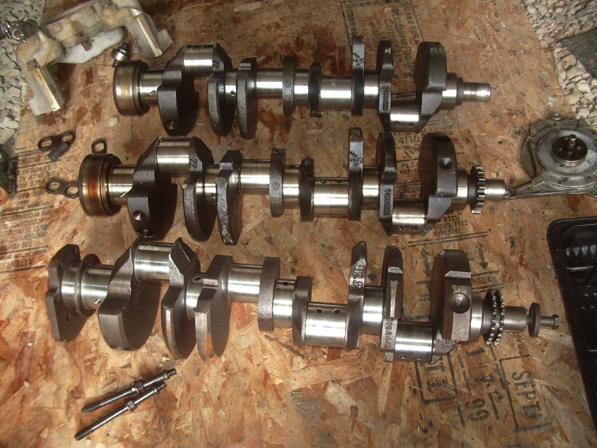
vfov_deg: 40.7
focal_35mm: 35
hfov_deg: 52.6
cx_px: 298
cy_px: 224
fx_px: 604
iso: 100
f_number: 2.6
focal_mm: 5.8
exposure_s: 1/40
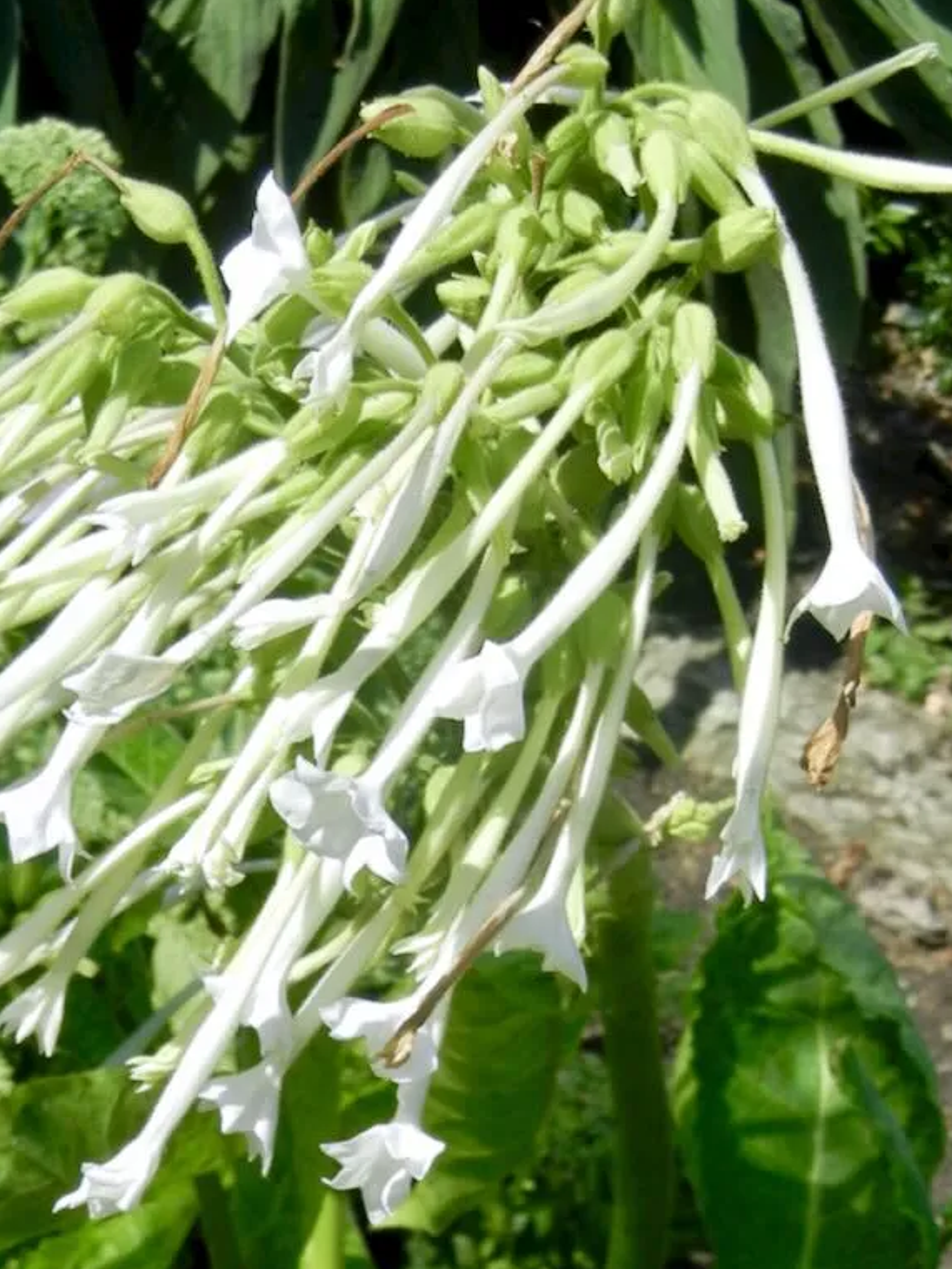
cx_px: 265
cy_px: 637
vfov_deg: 27.8
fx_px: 2566
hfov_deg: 20.9
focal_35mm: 70
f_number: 3.9
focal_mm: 9.3
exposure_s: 1/991
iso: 160
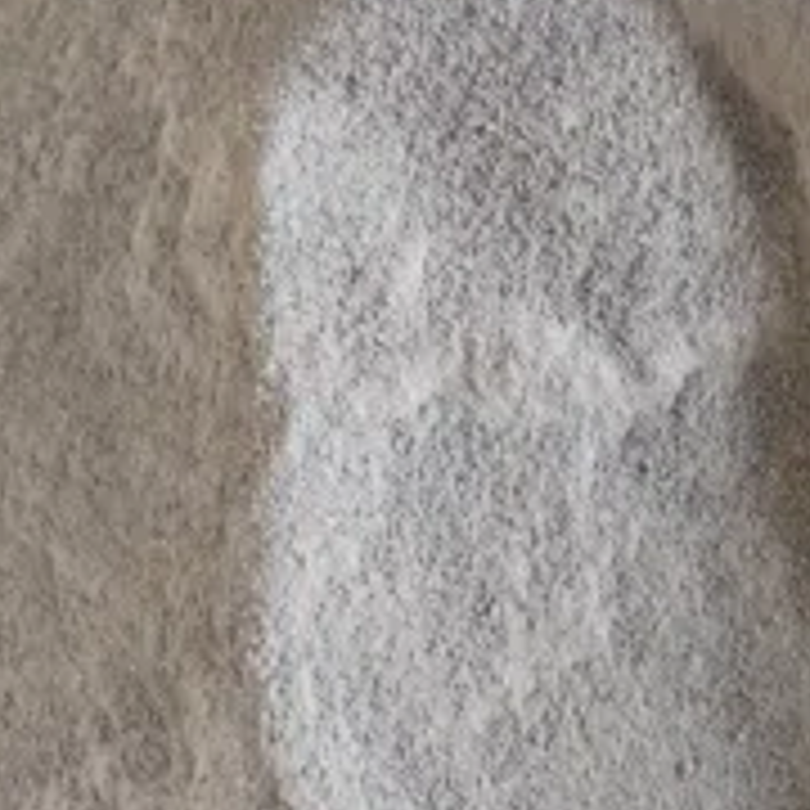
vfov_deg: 30.0
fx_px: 1509
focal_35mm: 57
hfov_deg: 29.5
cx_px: 626
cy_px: 328
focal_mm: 4.75
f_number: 1.8
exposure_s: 1/40
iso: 392
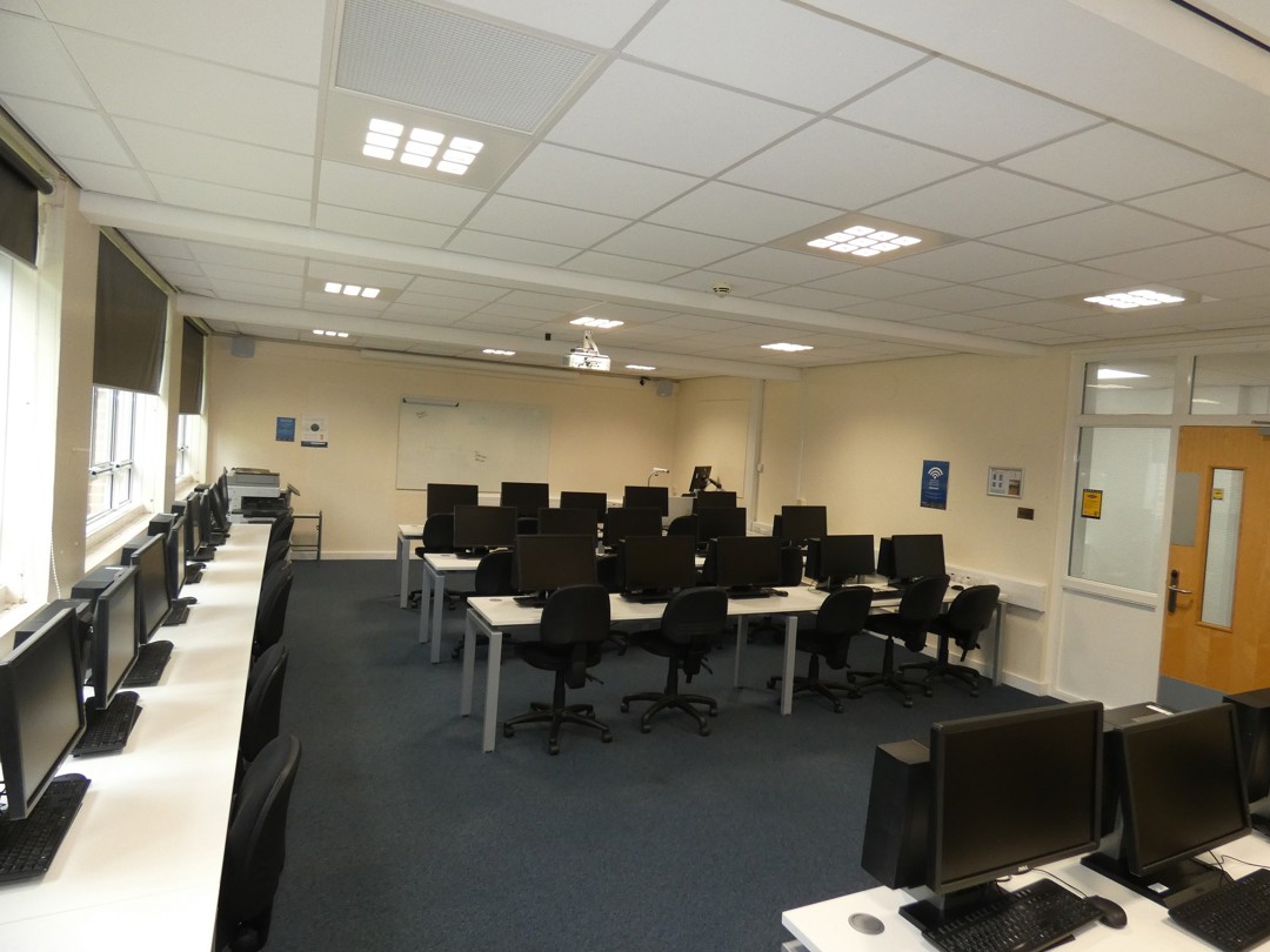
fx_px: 734
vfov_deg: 66.0
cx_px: 635
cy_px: 476
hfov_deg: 81.7
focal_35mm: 20
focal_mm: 3.6
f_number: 2.8
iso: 250
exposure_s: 1/60
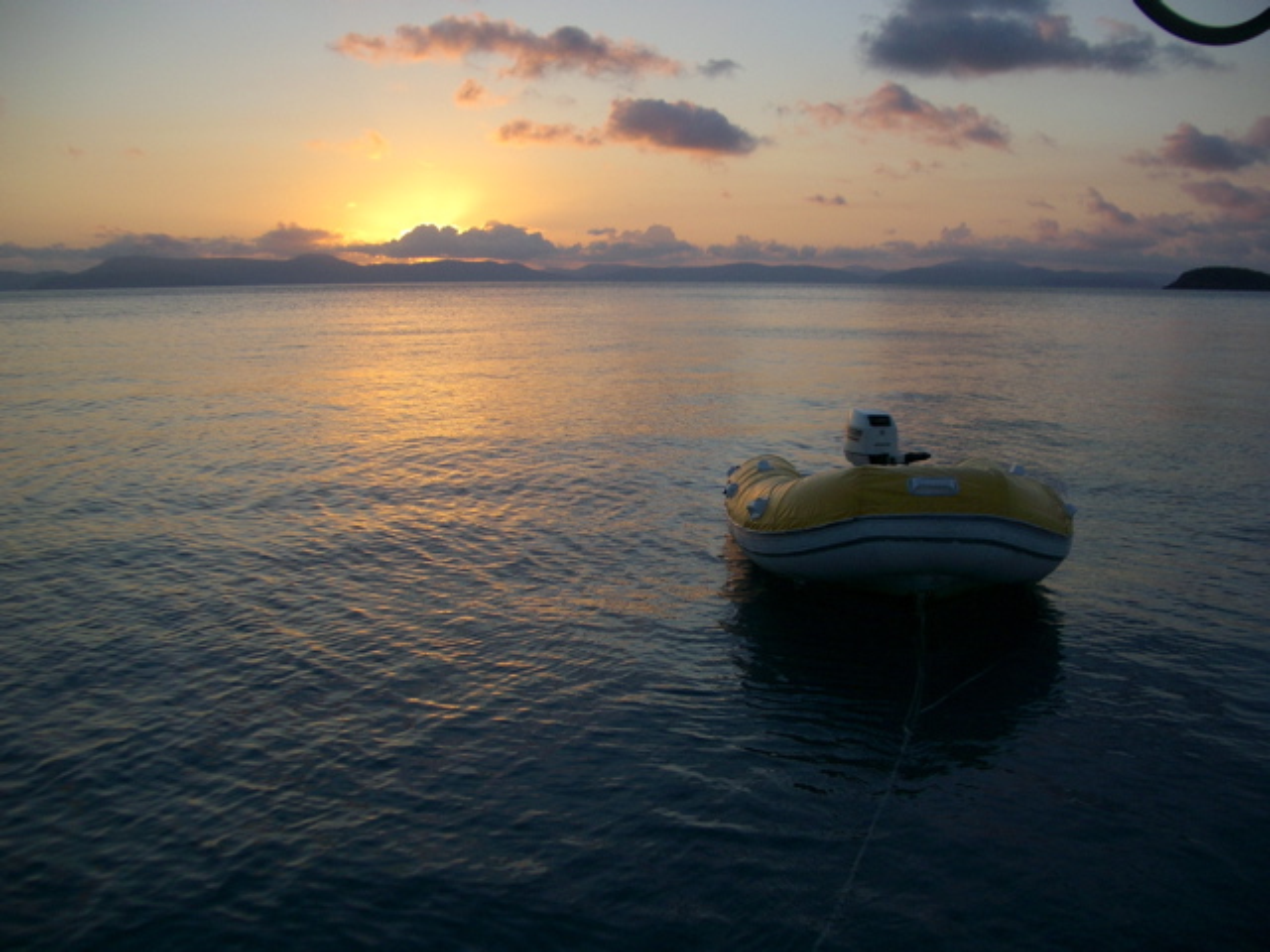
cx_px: 635
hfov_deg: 52.6
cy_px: 476
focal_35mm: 35
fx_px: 1284
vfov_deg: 40.7
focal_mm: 5.8
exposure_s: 1/640
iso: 50
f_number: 2.6
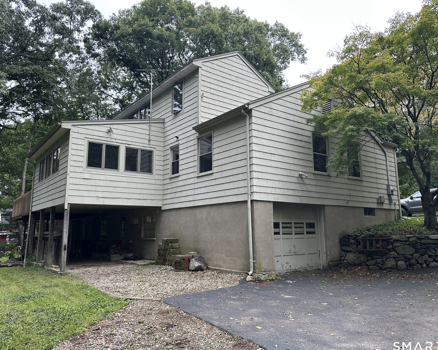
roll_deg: +0.5
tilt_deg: +9.7
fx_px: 337
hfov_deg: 66.0
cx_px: 222
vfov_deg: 54.9
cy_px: 172
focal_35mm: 26
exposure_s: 1/503
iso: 80
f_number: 1.78
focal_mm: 6.86
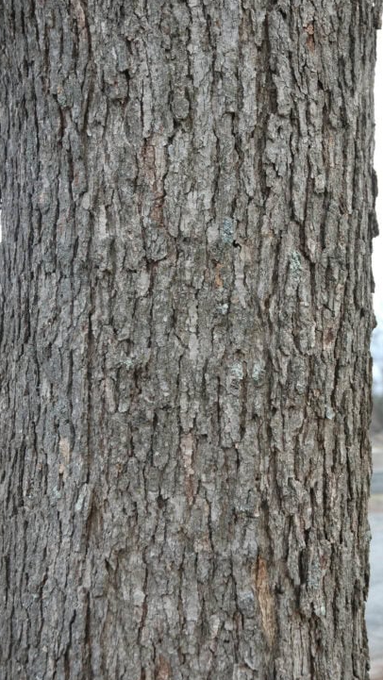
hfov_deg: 22.2
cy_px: 340
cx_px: 181
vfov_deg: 38.5
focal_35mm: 54
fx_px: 974
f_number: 4.5
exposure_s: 1/80
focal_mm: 34
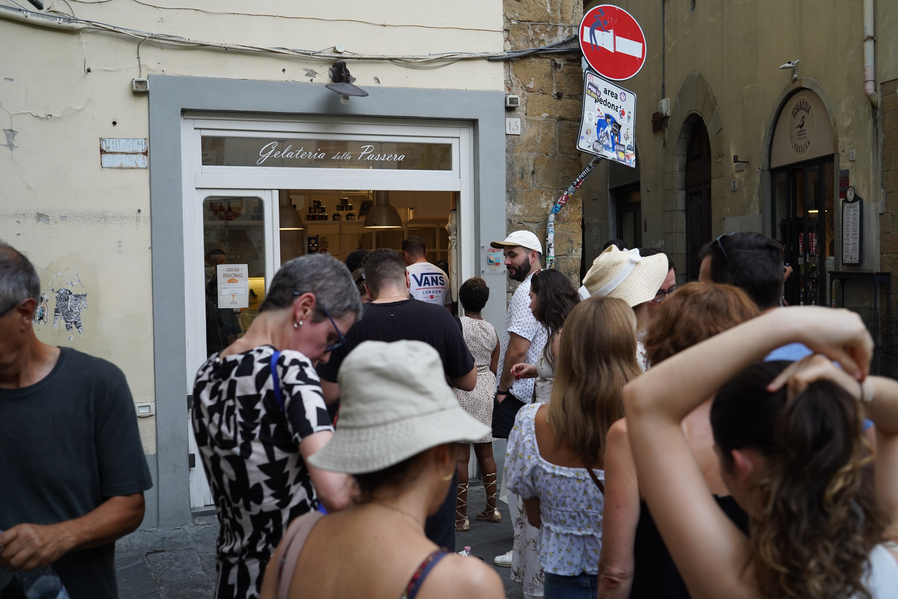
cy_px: 300
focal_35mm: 40
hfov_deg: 48.5
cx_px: 449
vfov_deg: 33.4
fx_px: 998
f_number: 5
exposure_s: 1/320
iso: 1250
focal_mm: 40
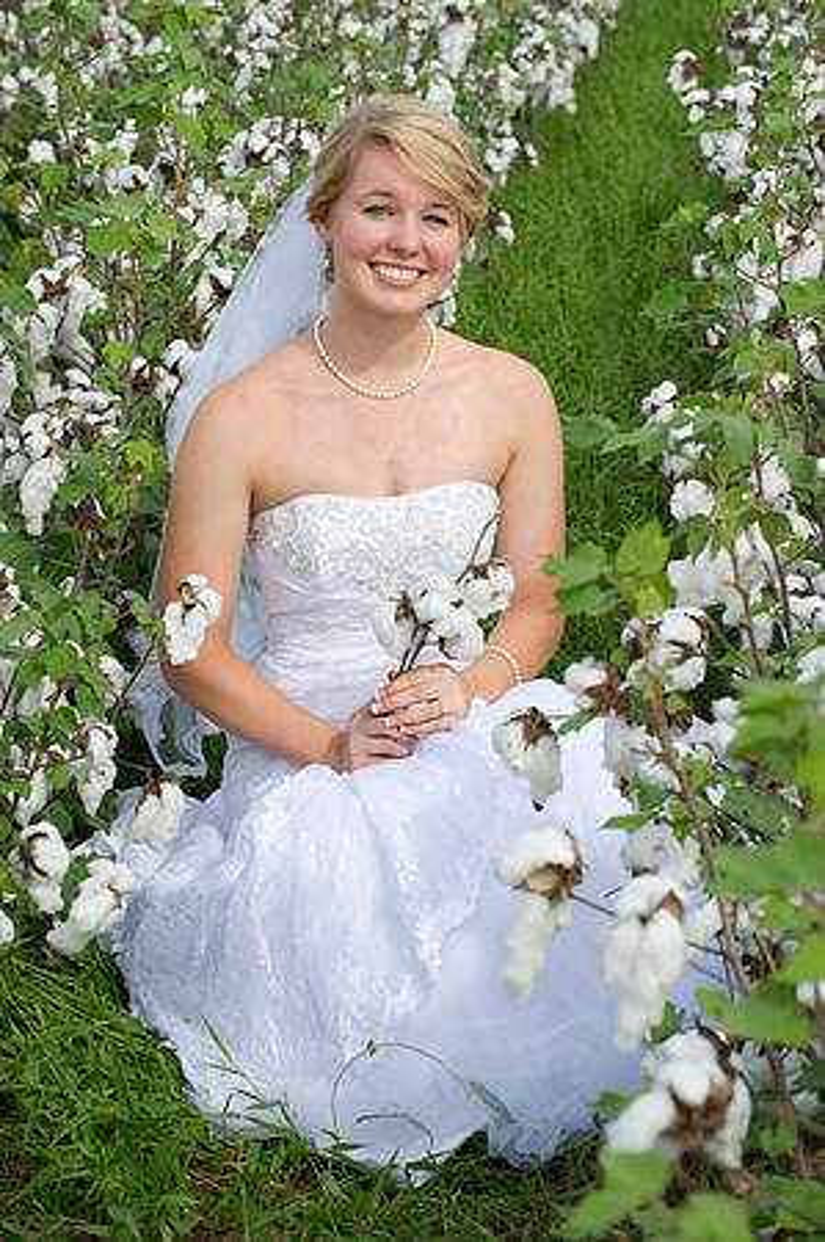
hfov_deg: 11.8
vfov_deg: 17.7
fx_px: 3996
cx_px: 412
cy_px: 621
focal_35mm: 116
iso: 200
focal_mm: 116
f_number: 8
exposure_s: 1/160
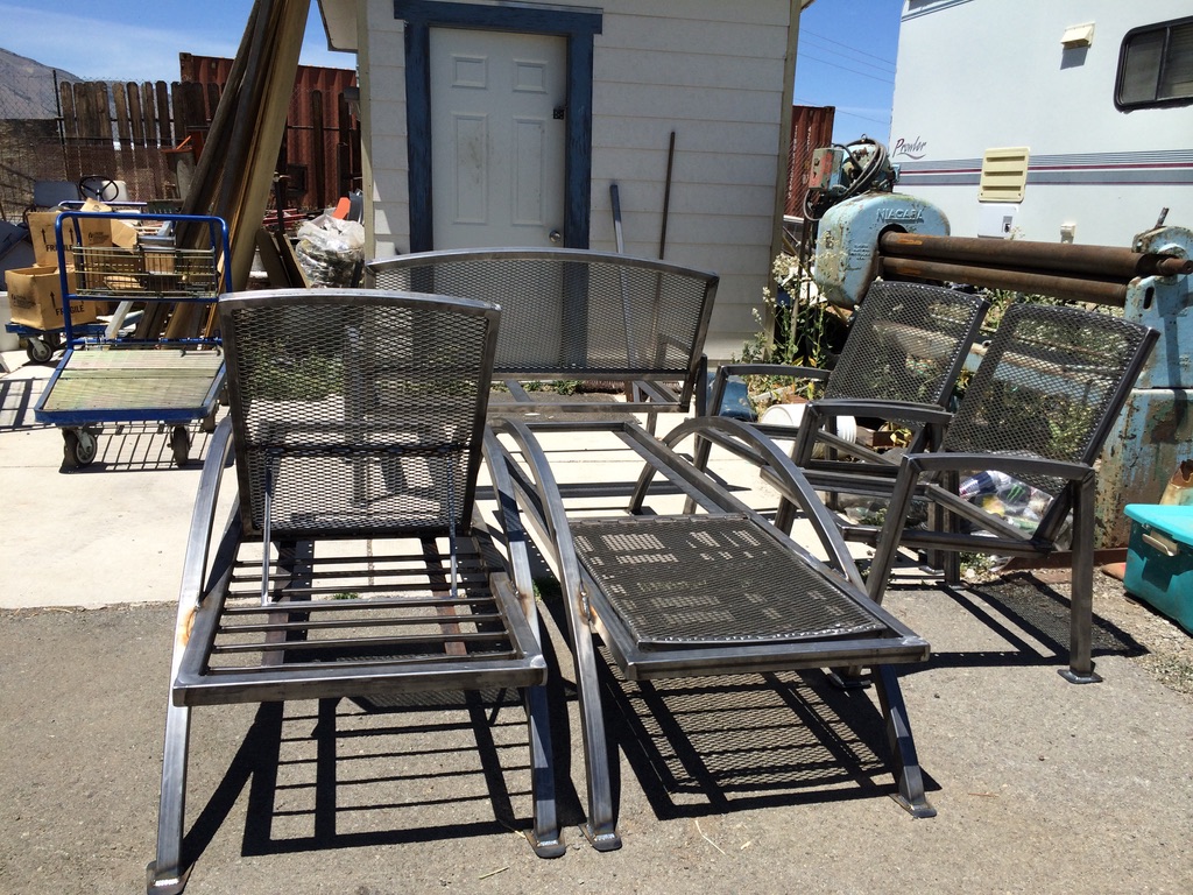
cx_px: 596
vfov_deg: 46.8
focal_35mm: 30
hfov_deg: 60.0
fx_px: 1034
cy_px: 448
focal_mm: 4.12
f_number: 2.2
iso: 32
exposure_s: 1/2564
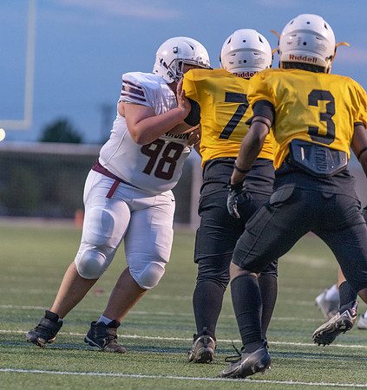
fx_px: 3585
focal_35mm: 289
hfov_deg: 5.9
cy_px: 175
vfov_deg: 6.2
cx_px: 156
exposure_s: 1/1250
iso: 4000
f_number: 2.8
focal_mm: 200
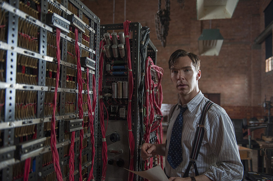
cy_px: 90
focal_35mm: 32
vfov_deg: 41.1
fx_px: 243
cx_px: 136
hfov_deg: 58.7
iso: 800
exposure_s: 1/200
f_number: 2.8
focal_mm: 32
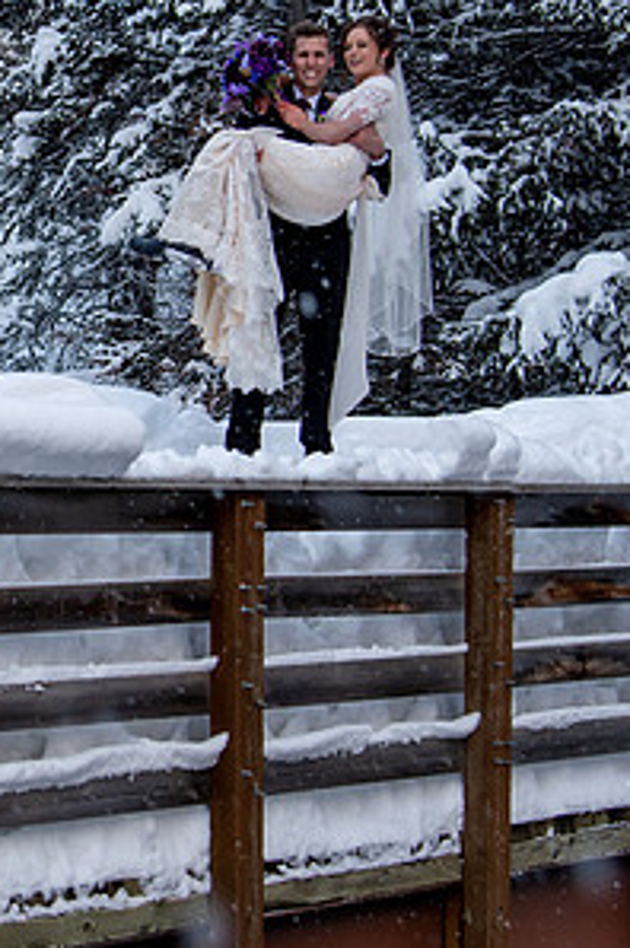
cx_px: -119
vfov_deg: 17.5
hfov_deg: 11.5
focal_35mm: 117
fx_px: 3078
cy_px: 303
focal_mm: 44
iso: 500
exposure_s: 1/125
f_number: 5
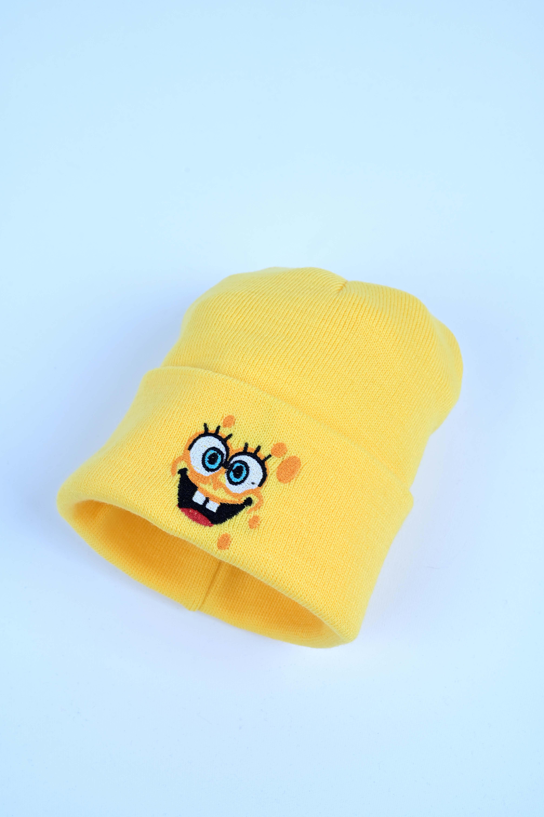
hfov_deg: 27.5
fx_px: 1112
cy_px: 408
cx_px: 272
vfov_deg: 40.4
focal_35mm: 49
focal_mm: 49
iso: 320
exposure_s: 1/125
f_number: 11
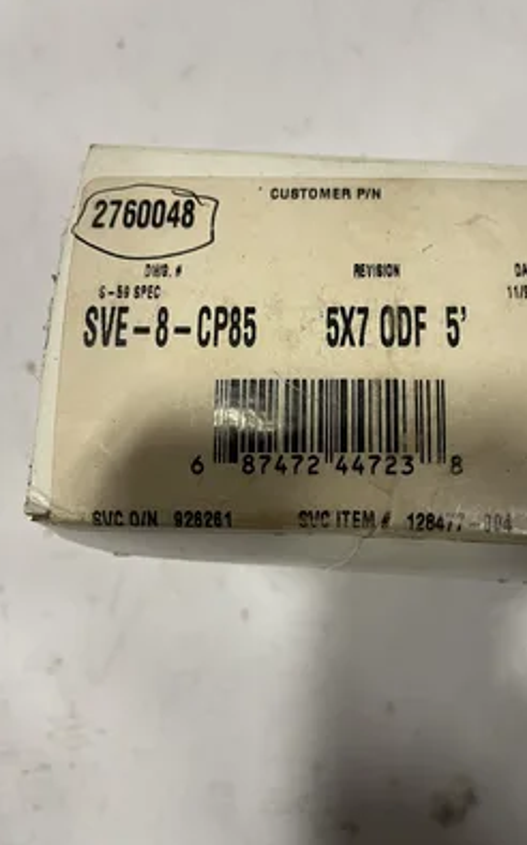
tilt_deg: -82.2
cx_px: 313
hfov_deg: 44.3
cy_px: 418
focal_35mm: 28
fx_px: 644
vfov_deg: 66.5
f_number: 1.6
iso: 125
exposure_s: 1/60
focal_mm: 4.2
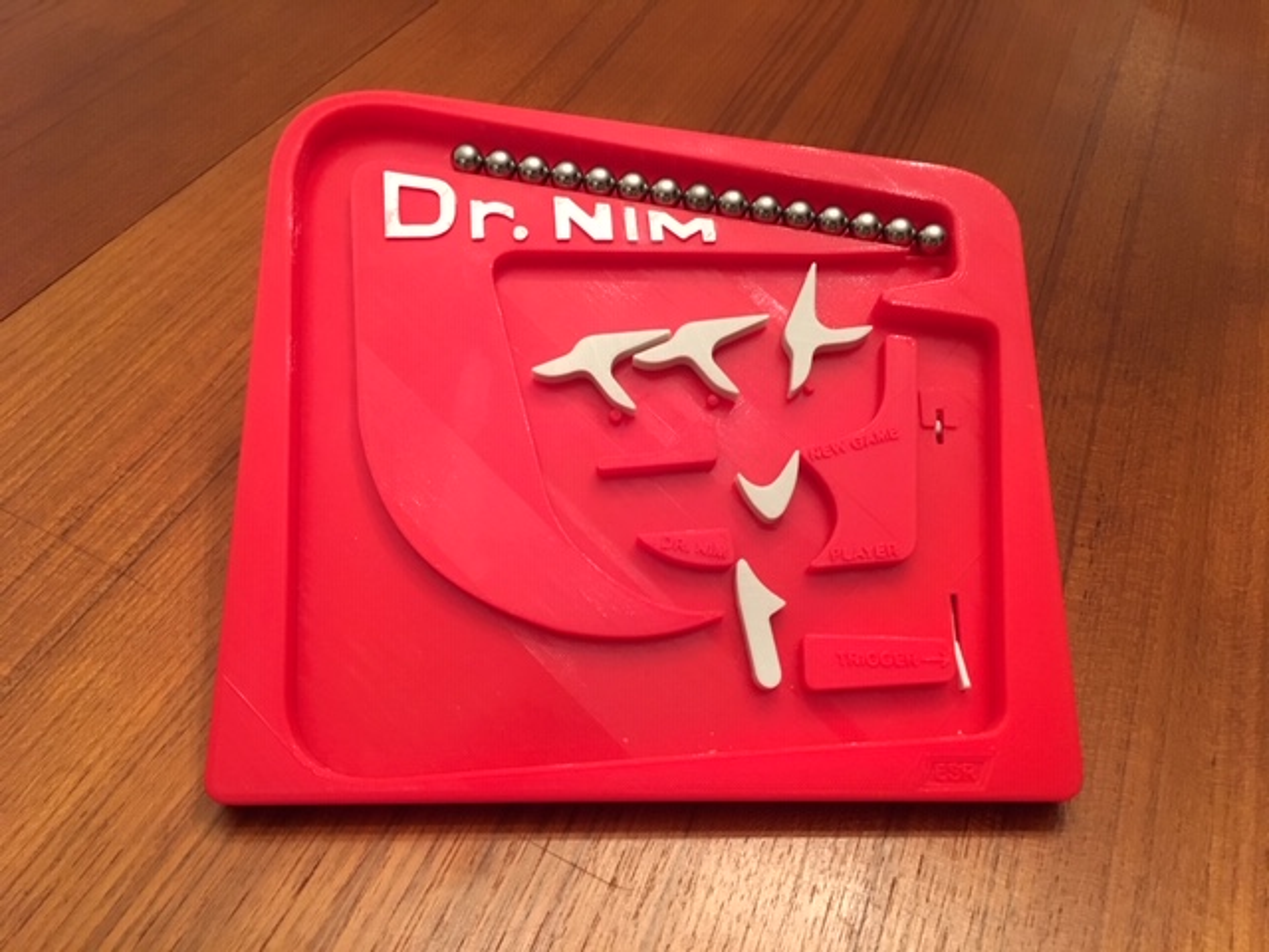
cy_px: 476
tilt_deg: -44.4
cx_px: 634
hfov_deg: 61.7
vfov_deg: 48.2
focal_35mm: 29
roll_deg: -3.6
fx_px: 1063
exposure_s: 1/15
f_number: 2.2
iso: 200
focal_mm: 4.15
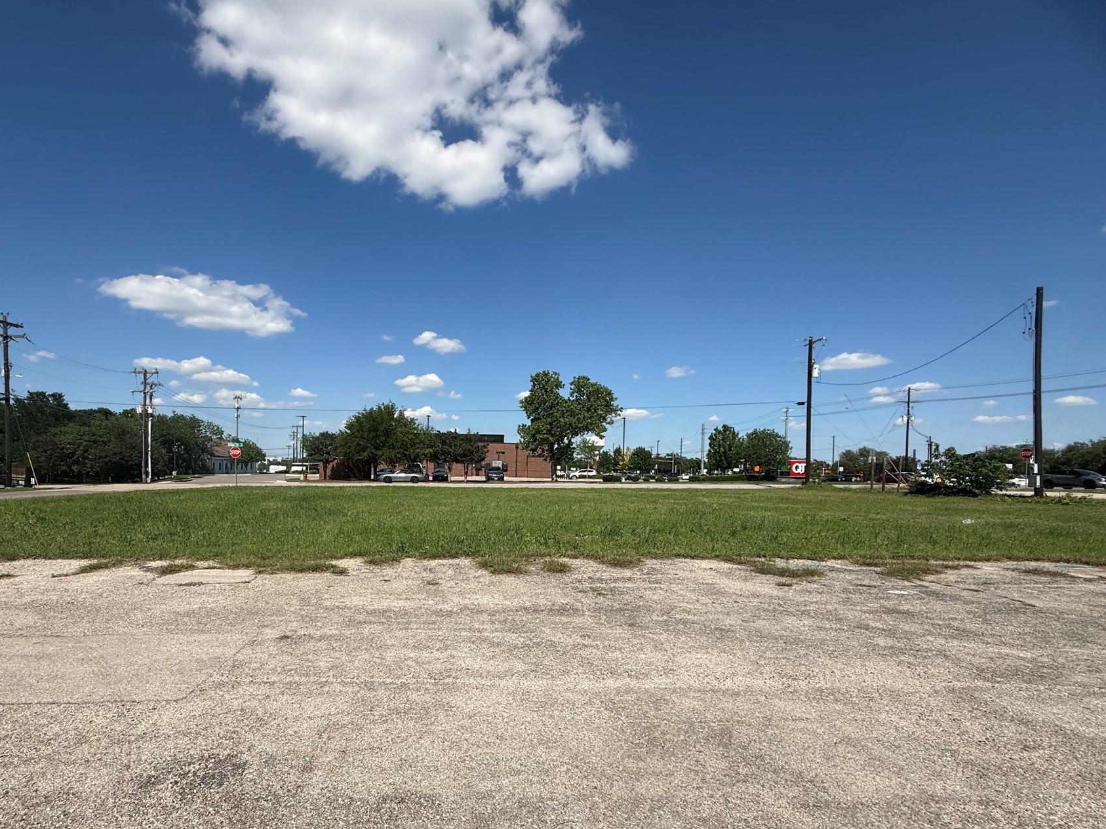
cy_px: 479
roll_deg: -1.4
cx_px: 460
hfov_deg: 90.2
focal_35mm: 17
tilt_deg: -1.5
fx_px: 543
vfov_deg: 74.2
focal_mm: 2.22
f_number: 2.2
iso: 50
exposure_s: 1/2976
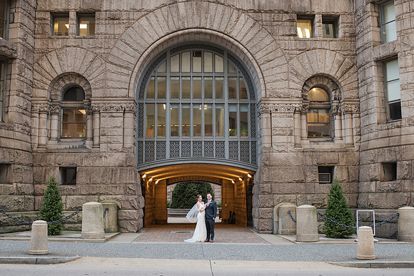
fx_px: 445
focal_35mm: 39
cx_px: 210
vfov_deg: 34.4
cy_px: 148
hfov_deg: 49.9
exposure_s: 1/320
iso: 1000
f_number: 3.5
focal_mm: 35
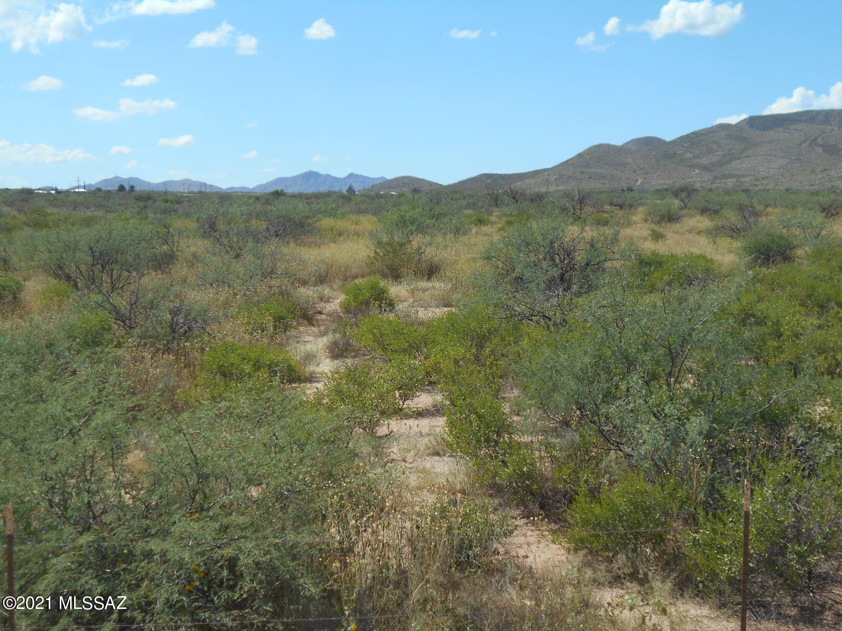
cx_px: 421
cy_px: 316
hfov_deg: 38.9
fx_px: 1192
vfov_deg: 29.7
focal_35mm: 49
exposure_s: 1/800
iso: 80
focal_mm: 8.8
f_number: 4.5
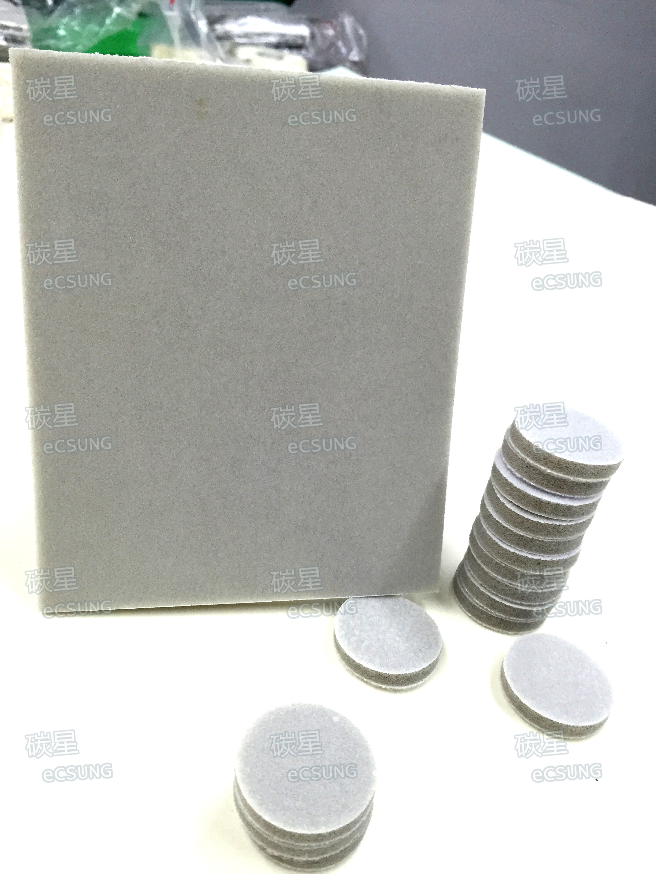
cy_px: 437
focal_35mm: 29
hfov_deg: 48.2
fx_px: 733
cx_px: 328
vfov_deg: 61.7
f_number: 2.2
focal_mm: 4.15
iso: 50
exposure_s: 1/30
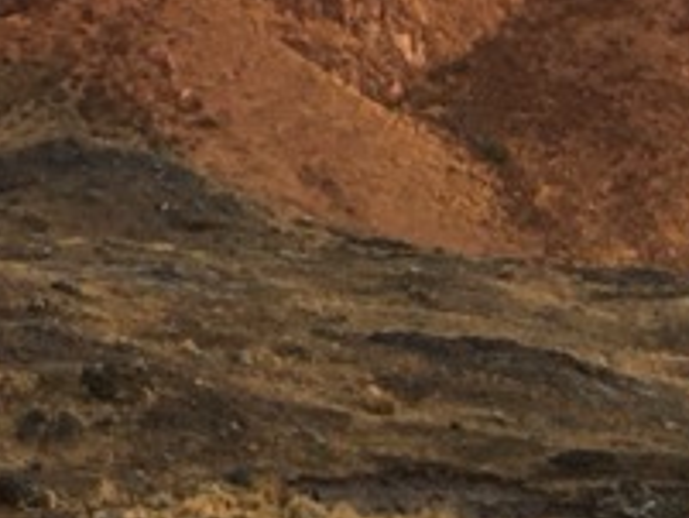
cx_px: -905
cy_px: -395
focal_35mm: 231
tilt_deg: +3.4
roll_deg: +0.8
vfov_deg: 6.3
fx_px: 4601
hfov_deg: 8.0
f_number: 2.2
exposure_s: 1/120
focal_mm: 4.15
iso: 32
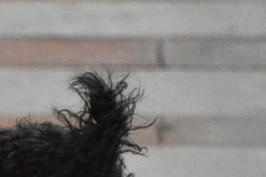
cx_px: -195
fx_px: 8839
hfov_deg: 1.7
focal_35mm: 1197
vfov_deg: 1.1
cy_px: 205
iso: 3200
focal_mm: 165
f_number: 5.6
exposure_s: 1/4000
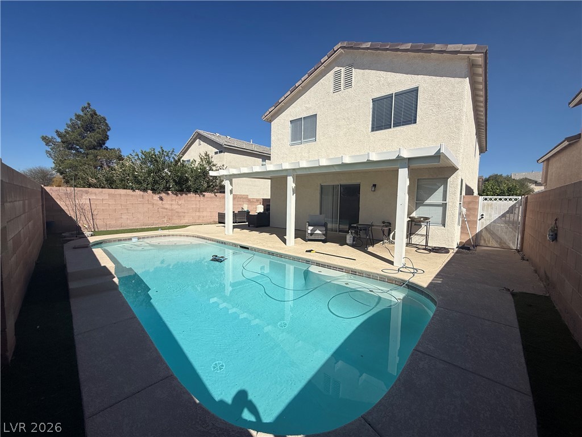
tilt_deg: -3.1
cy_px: 218
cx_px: 291
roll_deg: -1.3
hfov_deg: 102.1
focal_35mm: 14
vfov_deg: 85.7
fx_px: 235
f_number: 2.2
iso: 50
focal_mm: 2.22
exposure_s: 1/5155
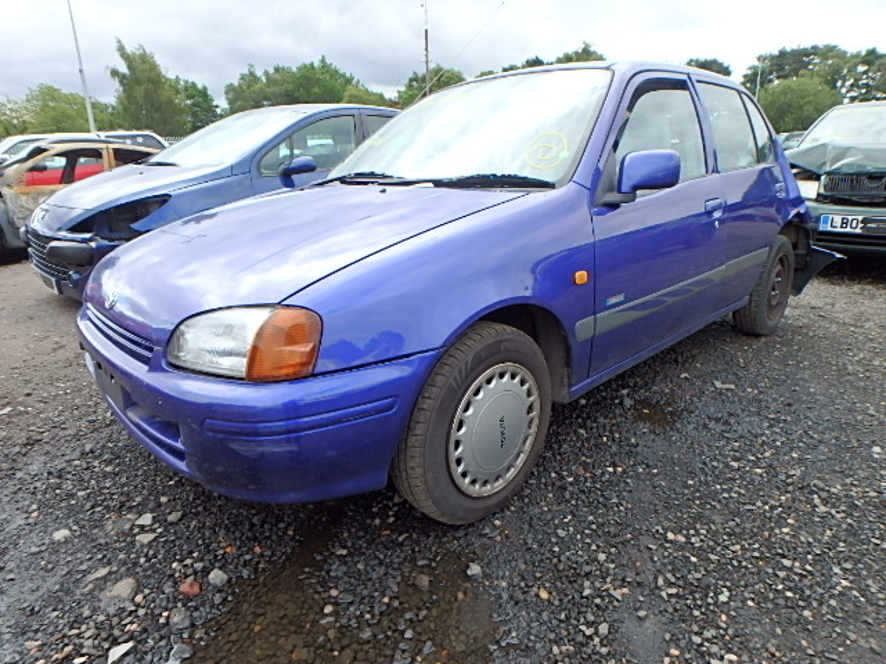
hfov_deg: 79.0
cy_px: 332
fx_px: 537
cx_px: 443
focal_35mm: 21
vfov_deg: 63.4
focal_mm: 3.7
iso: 125
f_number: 3.5
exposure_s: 1/400
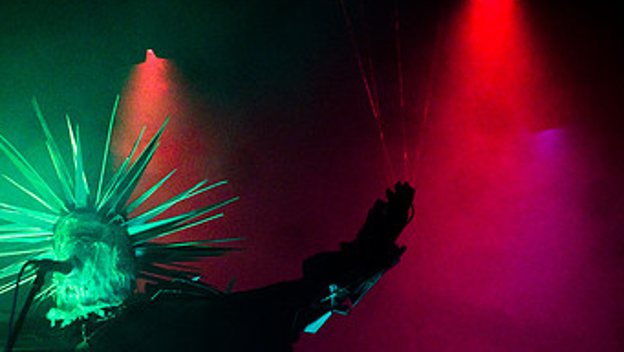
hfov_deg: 26.3
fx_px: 1324
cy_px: 298
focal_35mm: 80
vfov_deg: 15.0
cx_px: 172
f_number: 4
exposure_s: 1/100
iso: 1000
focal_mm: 30
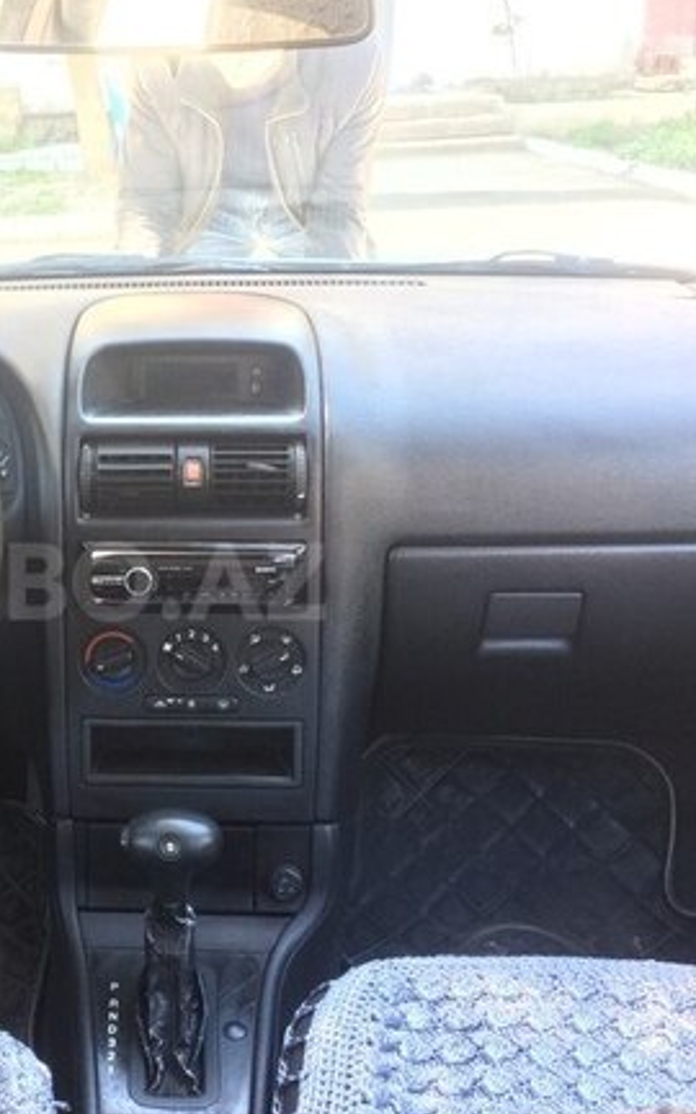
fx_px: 1426
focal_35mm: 47
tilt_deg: -21.5
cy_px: 581
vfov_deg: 42.6
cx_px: 62
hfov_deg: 26.5
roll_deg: +3.1
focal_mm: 4.15
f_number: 2.2
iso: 100
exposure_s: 1/33
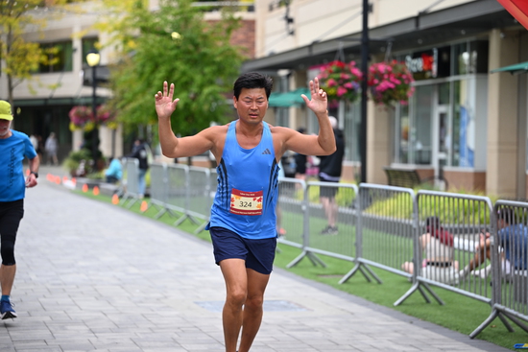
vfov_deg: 13.6
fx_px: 1482
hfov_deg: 20.2
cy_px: 176
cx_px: 264
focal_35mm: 101
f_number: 2.8
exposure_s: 1/1600
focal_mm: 101
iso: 640
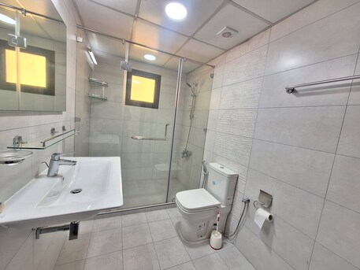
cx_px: 180
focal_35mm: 13
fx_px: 135
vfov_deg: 89.9
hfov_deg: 106.2
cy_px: 135
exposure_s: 1/33
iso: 160
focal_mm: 1.74
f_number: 2.2
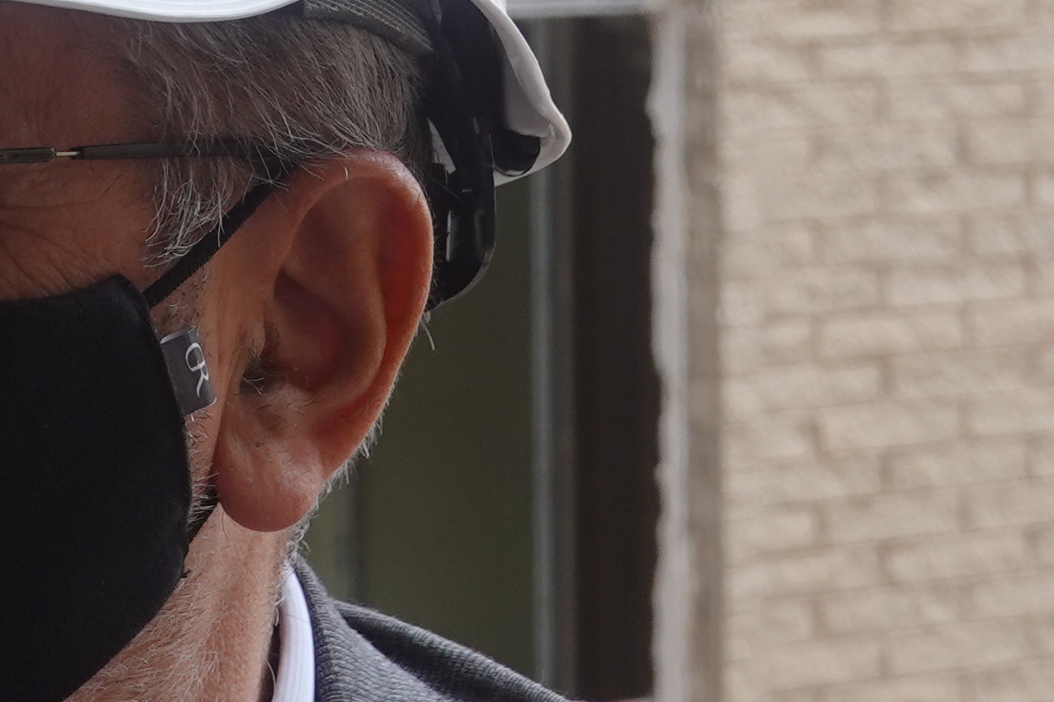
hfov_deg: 10.3
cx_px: 467
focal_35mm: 199
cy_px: -58
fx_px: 5825
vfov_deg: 6.9
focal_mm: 17.19
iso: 160
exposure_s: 1/200
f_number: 4
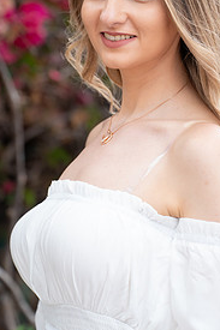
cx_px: 145
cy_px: 119
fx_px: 2707
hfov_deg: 4.7
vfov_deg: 7.0
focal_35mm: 295
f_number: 3.5
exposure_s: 1/200
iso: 320
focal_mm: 180
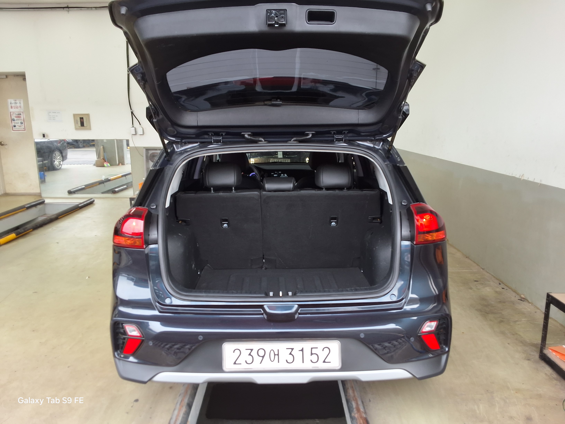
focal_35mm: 28
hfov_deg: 63.4
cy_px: 212
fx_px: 457
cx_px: 282
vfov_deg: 49.7
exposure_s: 1/120
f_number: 1.9
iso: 40
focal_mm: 2.91
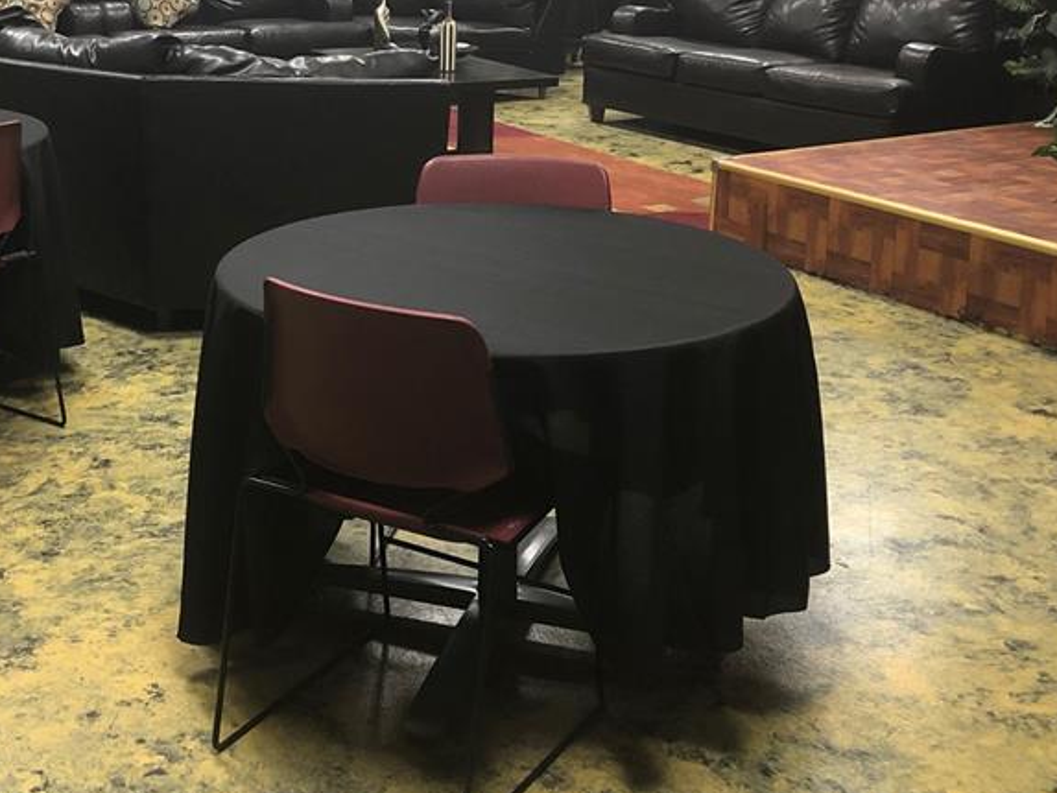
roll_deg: +0.1
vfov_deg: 28.6
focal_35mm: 50
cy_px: 172
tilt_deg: -11.4
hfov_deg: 38.0
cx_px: 426
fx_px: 1527
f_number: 1.8
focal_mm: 3.99
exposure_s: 1/16
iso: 64
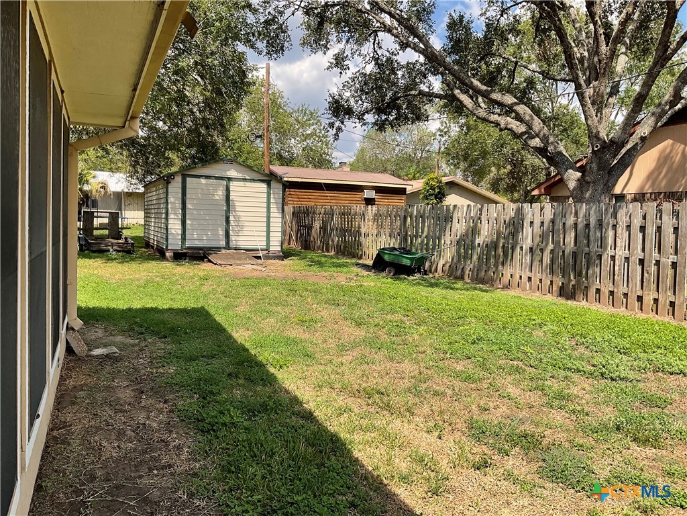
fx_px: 576
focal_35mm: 29
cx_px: 344
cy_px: 258
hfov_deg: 61.7
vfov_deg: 48.2
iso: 16
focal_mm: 3
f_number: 1.8
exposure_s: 1/1221
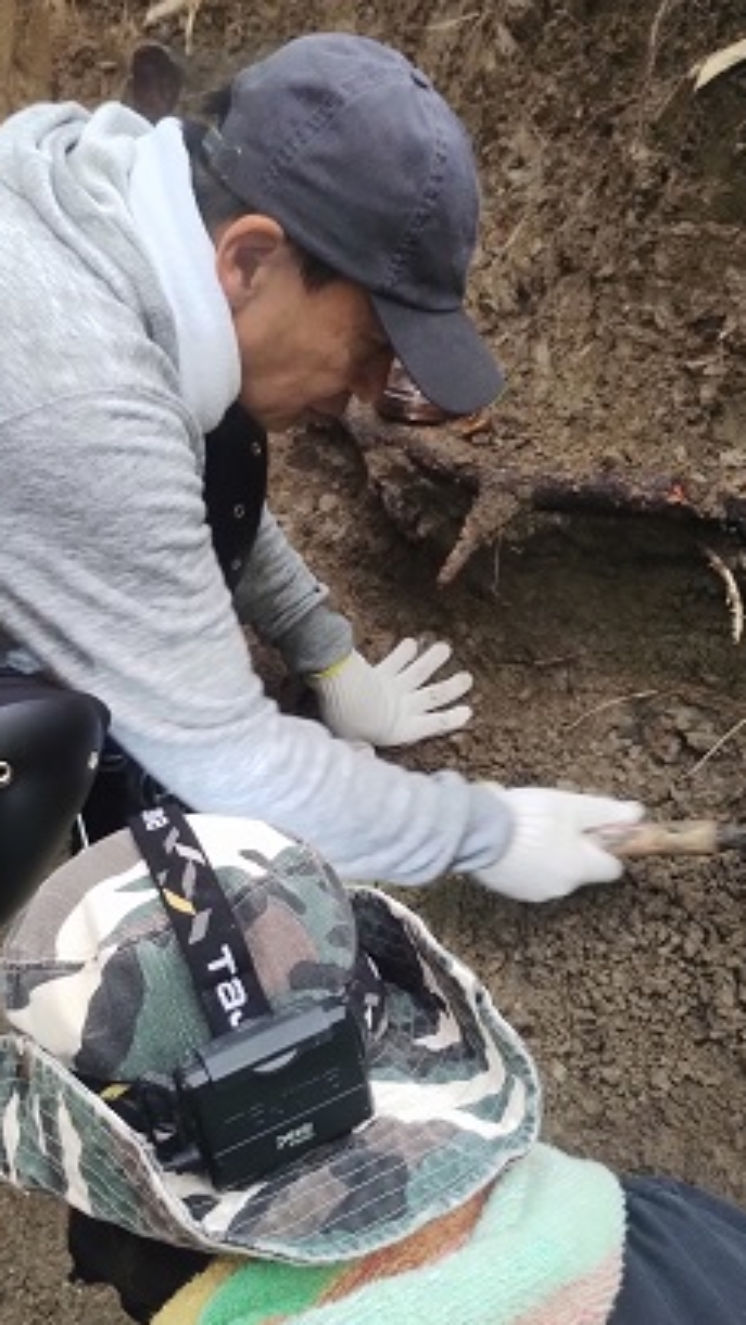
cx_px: 230
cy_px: 716
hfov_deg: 32.5
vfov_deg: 55.2
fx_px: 1266
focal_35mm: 36
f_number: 1.8
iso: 825
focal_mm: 4.27
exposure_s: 1/60
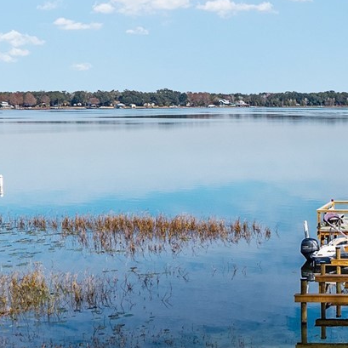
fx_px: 944
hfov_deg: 19.4
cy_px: 186
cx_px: 445
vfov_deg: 20.9
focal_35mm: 83
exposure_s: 1/2500
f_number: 1.8
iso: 100
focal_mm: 8.67
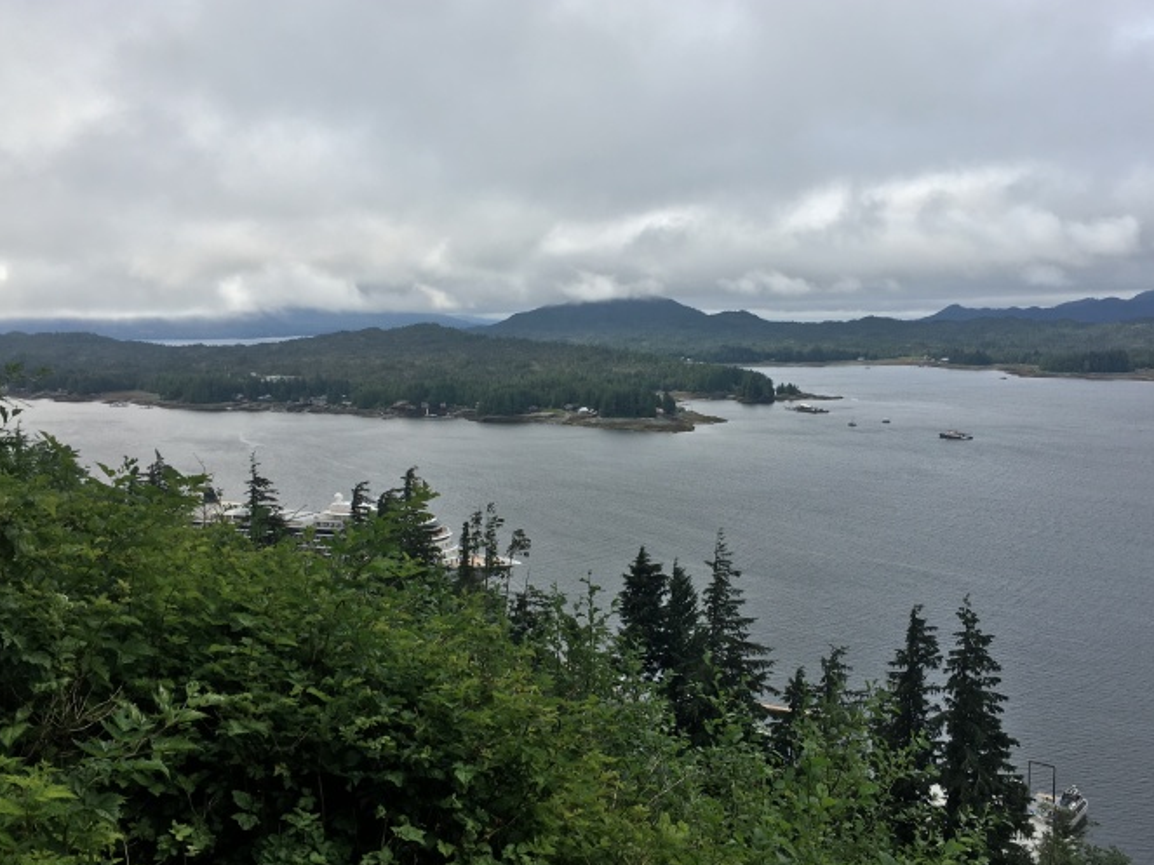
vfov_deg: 40.6
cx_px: 613
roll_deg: +1.4
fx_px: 1167
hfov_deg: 52.6
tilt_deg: -7.7
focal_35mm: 35
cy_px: 479
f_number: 2.2
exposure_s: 1/1374
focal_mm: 4.15
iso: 25
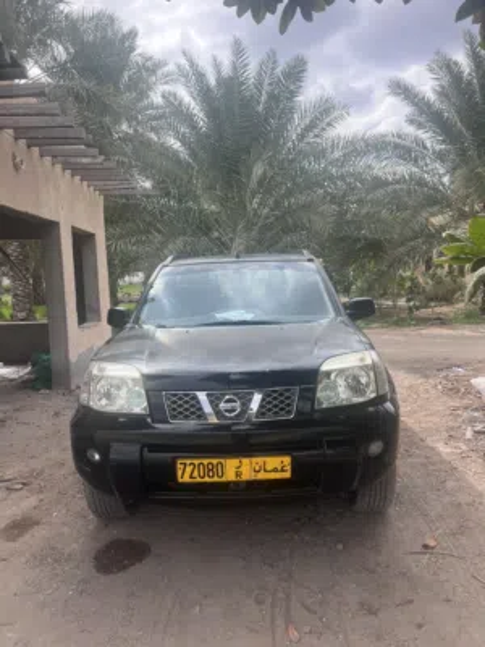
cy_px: 324
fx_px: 486
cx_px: 242
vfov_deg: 67.3
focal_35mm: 26
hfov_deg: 53.1
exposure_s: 1/1901
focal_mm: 5.7
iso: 50
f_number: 1.5
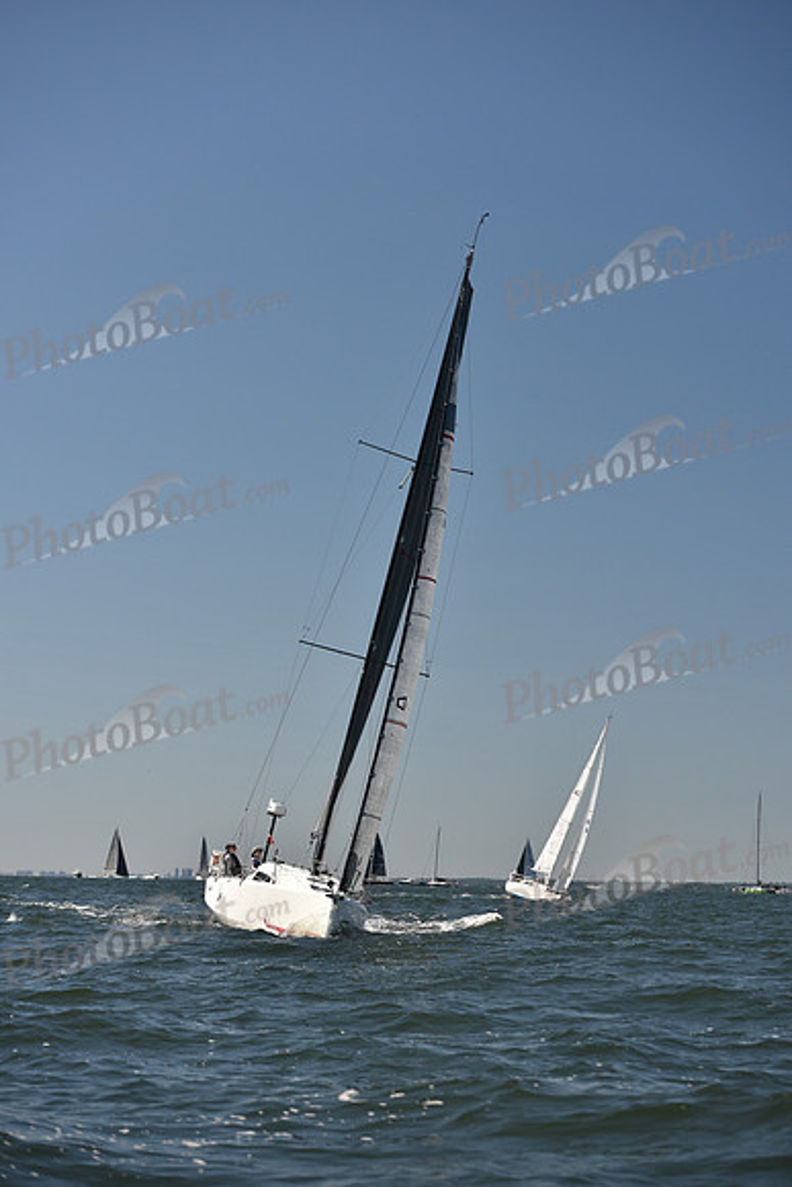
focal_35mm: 82
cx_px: 396
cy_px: 594
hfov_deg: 16.7
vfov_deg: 24.8
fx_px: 2704
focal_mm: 82
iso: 250
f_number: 3.5
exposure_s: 1/1250
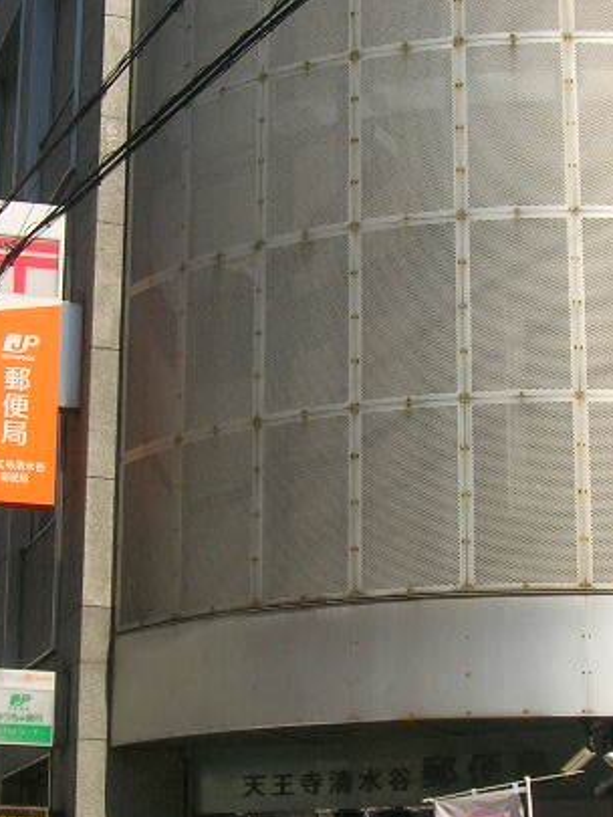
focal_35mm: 86
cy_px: 480
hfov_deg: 17.2
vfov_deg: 22.7
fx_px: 2030
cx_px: 327
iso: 50
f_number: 4.9
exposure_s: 1/532
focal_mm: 5.7
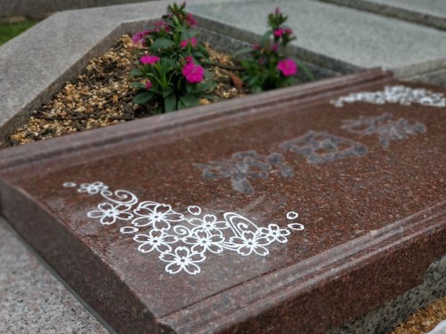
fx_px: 683
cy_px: 169
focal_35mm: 53
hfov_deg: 36.2
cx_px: 220
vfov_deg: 27.5
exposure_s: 1/453
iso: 50
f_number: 2.4
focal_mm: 6
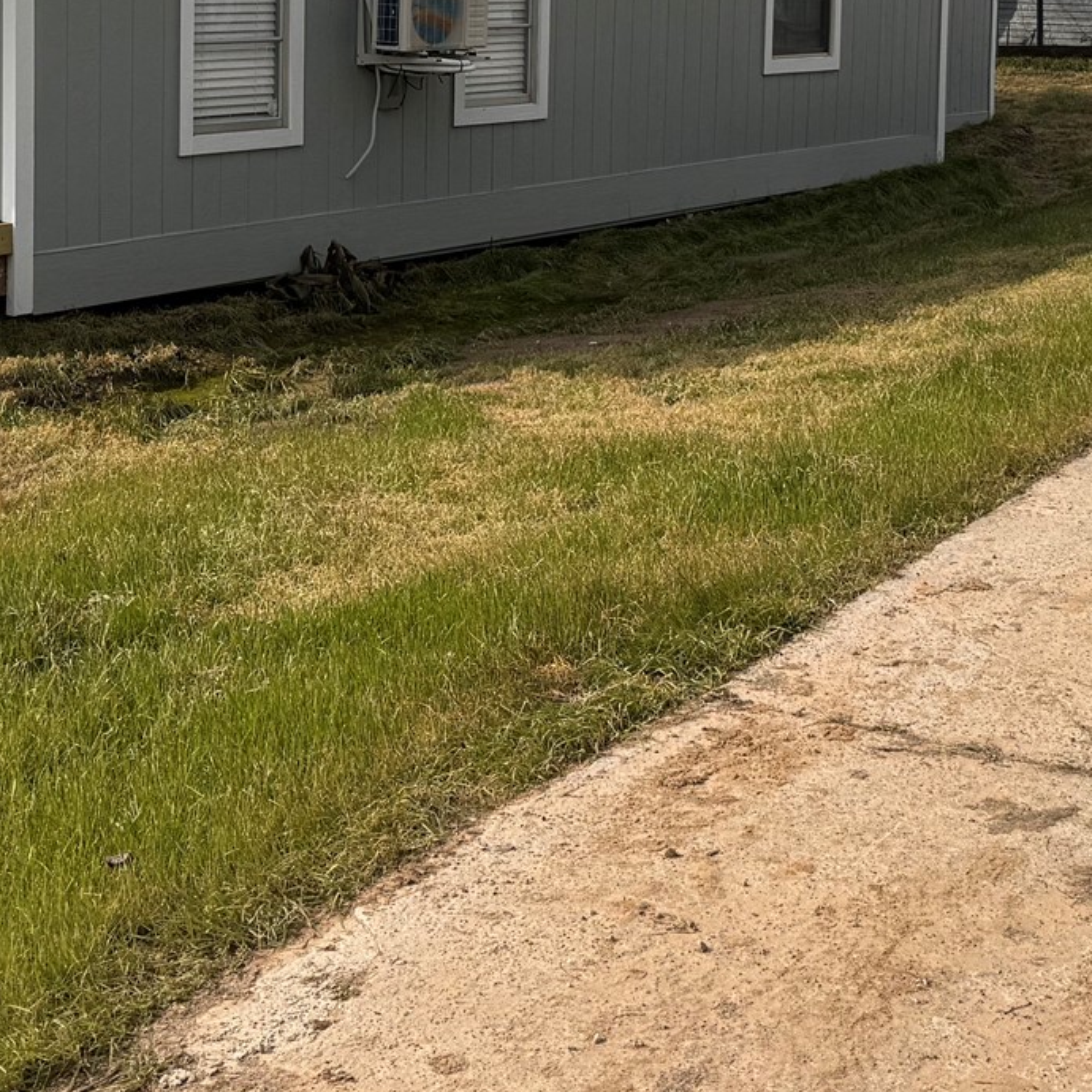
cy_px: 92
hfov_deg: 27.3
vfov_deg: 26.3
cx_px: 491
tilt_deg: -3.7
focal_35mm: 63
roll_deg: -1.0
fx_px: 2248
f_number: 1.78
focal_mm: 6.76
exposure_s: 1/4950
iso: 80
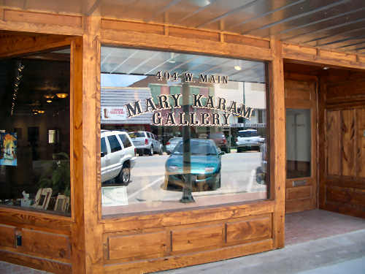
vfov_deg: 40.7
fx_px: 369
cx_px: 182
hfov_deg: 52.6
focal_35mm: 35
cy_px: 137
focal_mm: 5.8
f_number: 2.6
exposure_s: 1/250
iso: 50
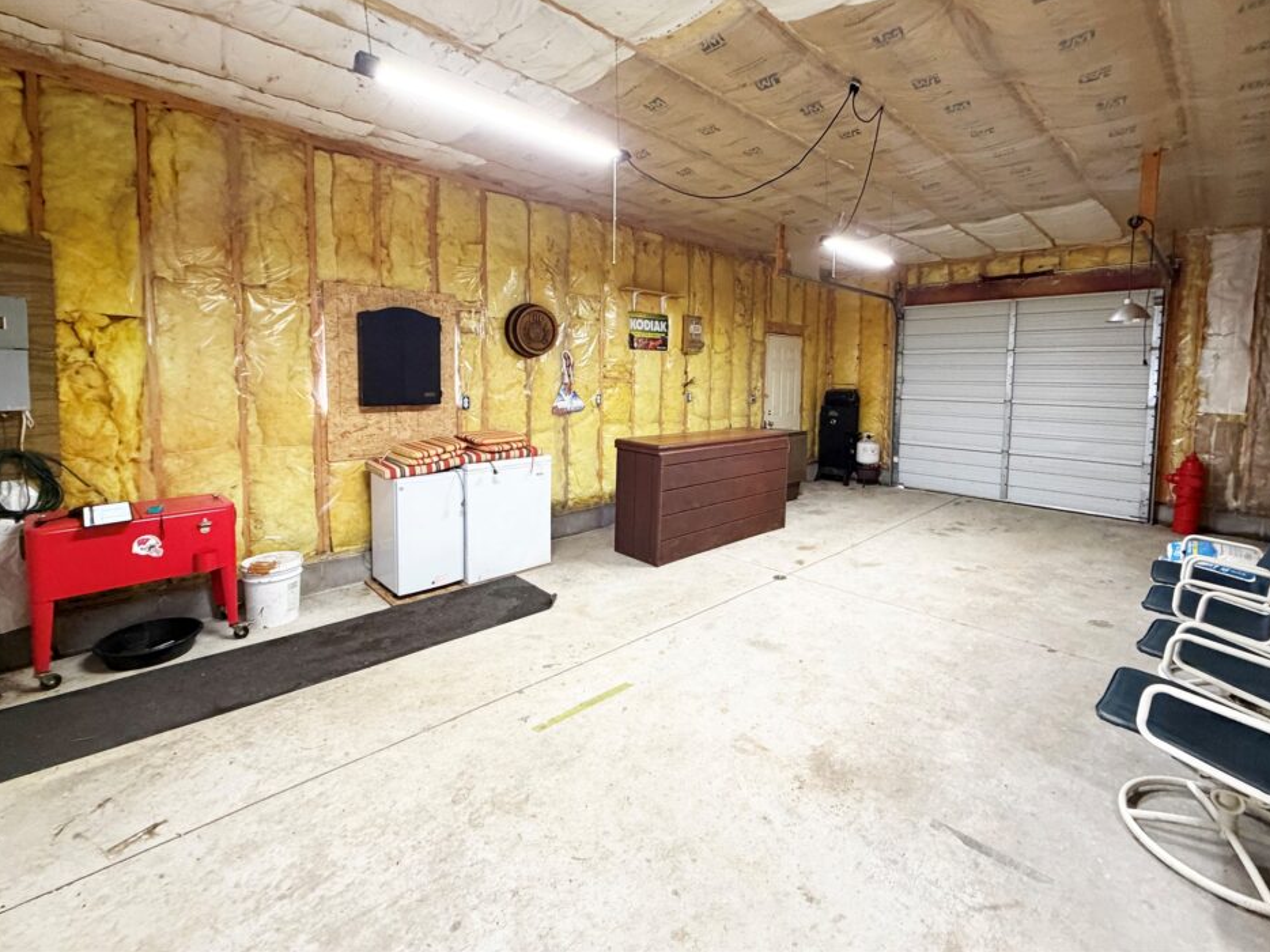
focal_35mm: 16
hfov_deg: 94.4
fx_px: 587
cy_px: 409
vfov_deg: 77.6
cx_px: 676
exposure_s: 1/60
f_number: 2.2
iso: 400
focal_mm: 2.22
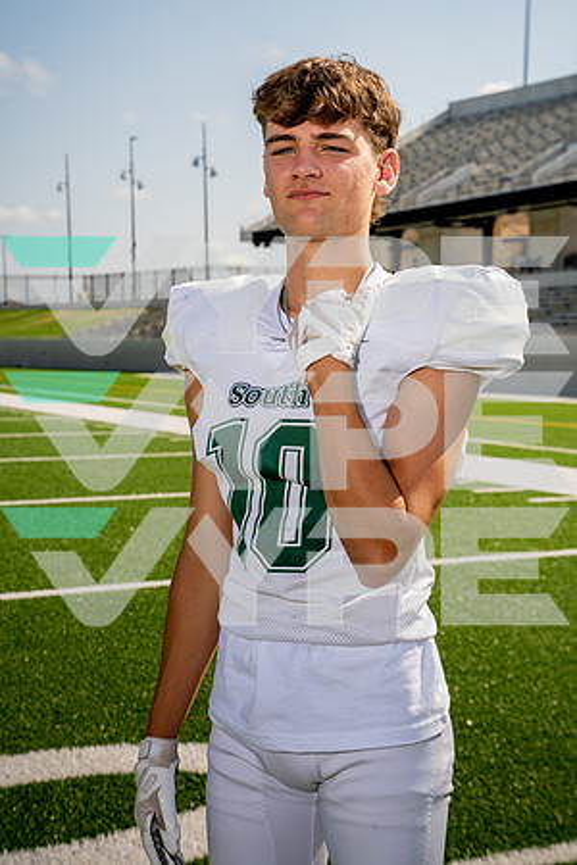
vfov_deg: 35.1
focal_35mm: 57
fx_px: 1370
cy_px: 432
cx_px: 288
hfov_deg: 23.8
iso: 100
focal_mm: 57
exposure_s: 1/250
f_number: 7.1
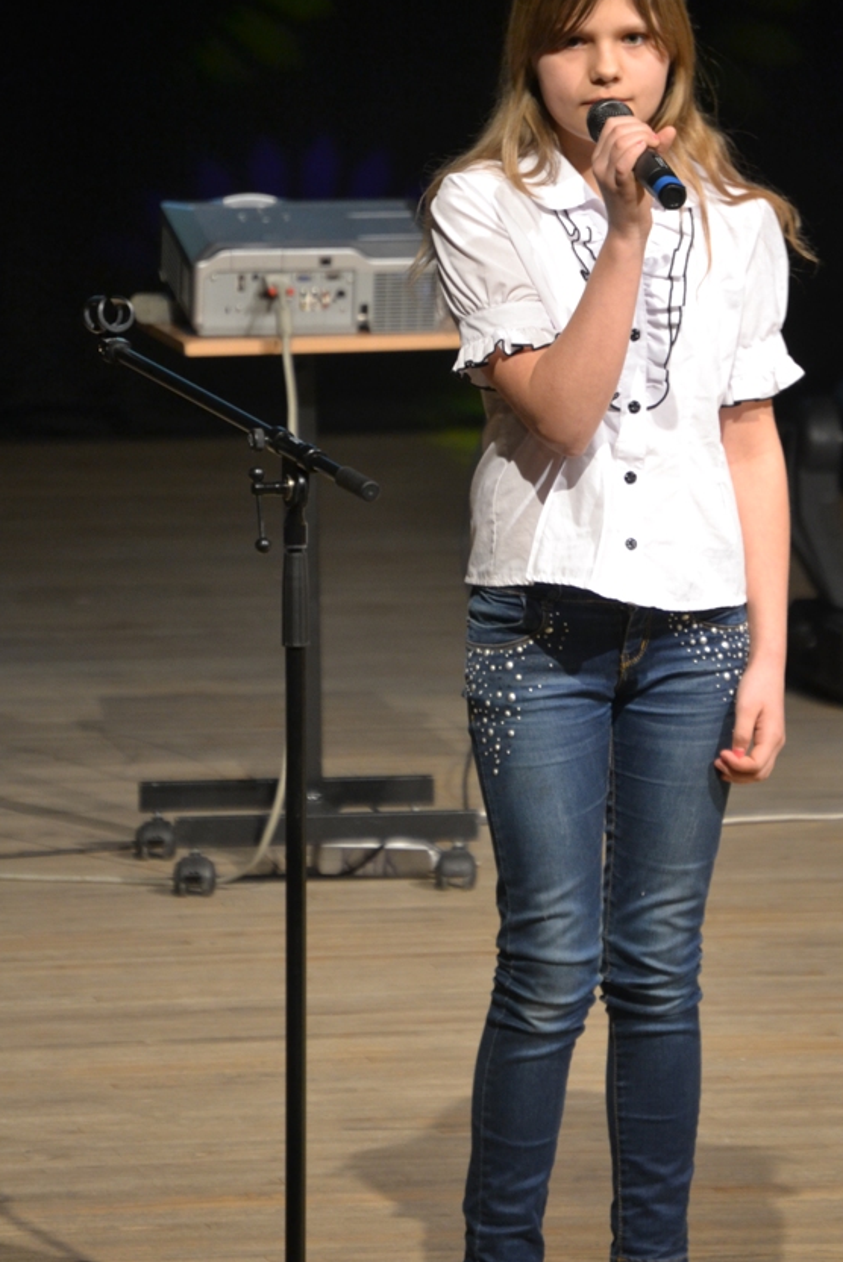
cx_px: 440
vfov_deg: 6.4
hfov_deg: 4.3
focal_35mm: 323
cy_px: 650
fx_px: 11322
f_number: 5.3
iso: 800
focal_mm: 175
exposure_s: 1/25
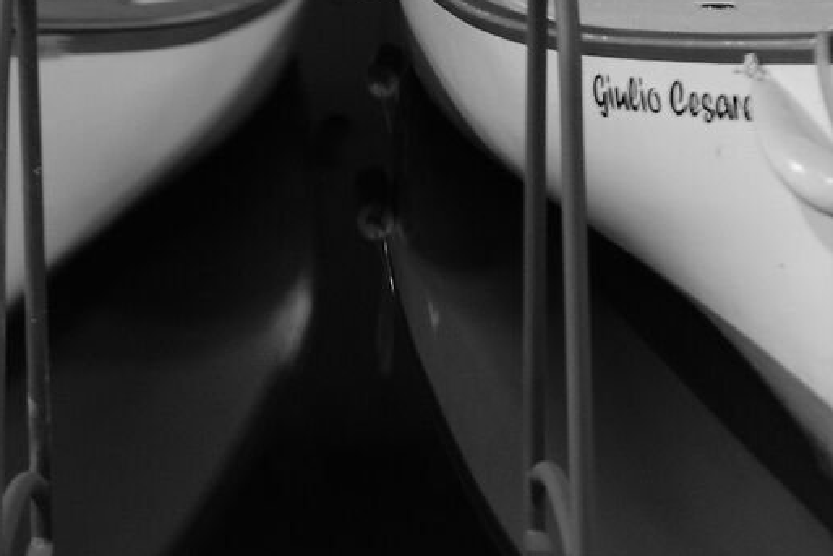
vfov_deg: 9.7
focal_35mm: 126
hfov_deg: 16.2
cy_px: -736
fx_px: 2916
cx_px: 238
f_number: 16
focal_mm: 18
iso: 320
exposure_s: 10
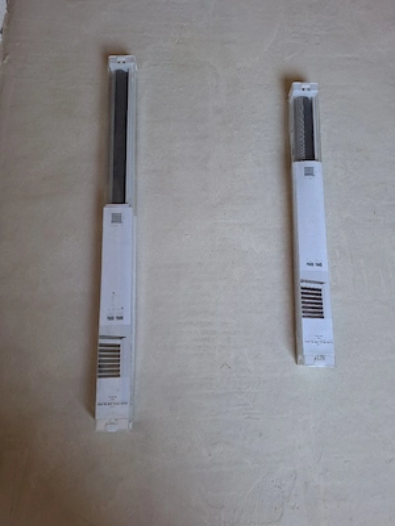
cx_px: 198
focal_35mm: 23
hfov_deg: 58.9
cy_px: 263
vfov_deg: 73.9
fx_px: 350
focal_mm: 5.54
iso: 125
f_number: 1.8
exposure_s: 1/50
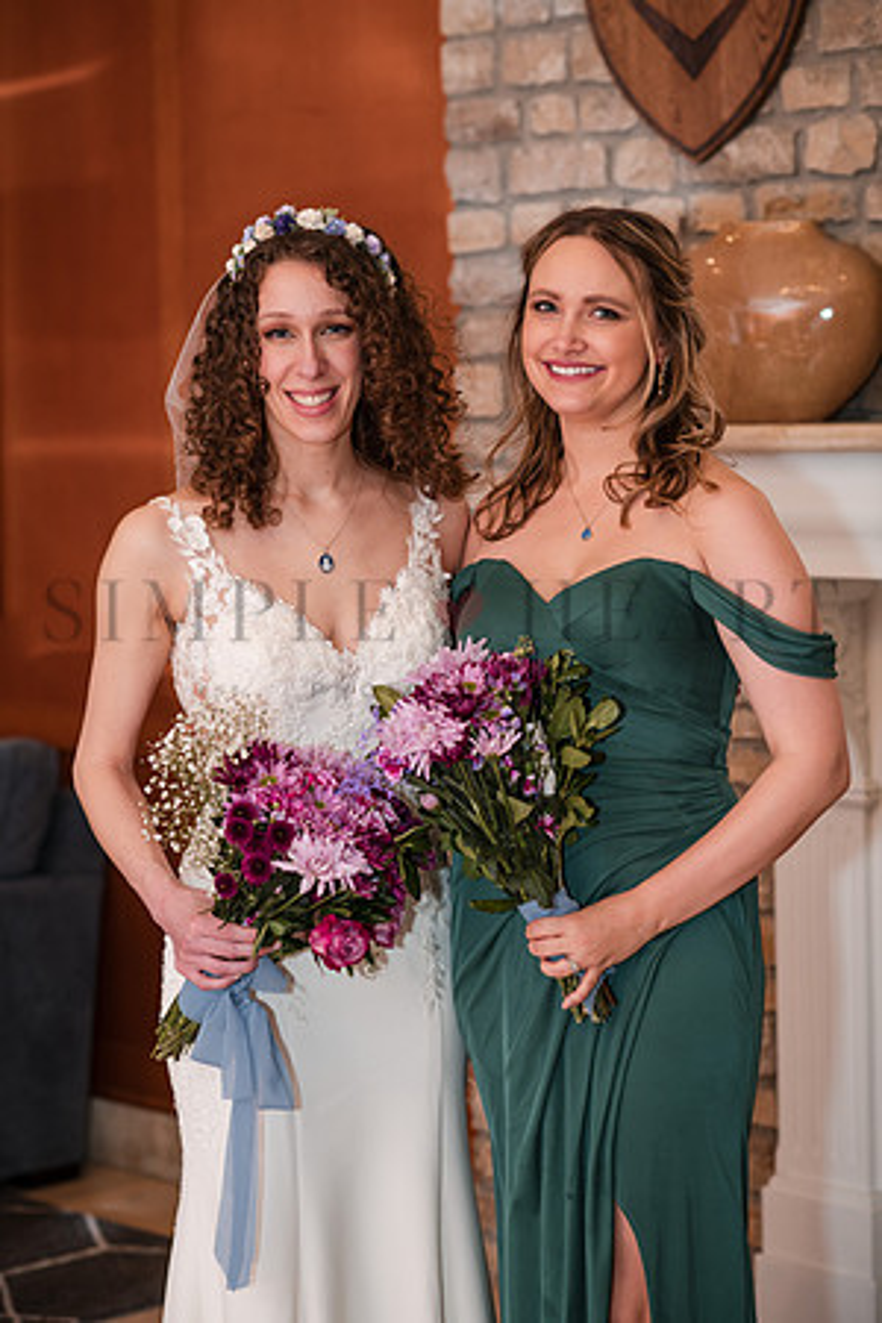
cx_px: 441
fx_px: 3124
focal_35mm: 85
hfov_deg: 16.1
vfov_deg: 23.9
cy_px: 662
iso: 400
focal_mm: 85
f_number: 3.5
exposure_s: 1/125
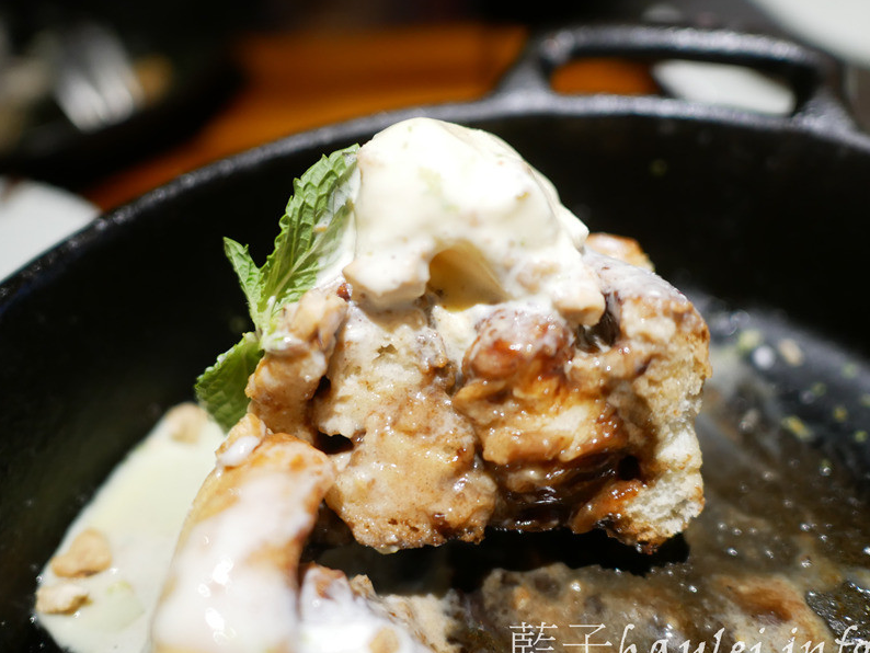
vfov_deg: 41.8
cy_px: 341
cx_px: 408
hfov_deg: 53.9
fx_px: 855
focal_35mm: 34
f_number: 1.7
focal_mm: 15
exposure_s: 1/60
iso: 640
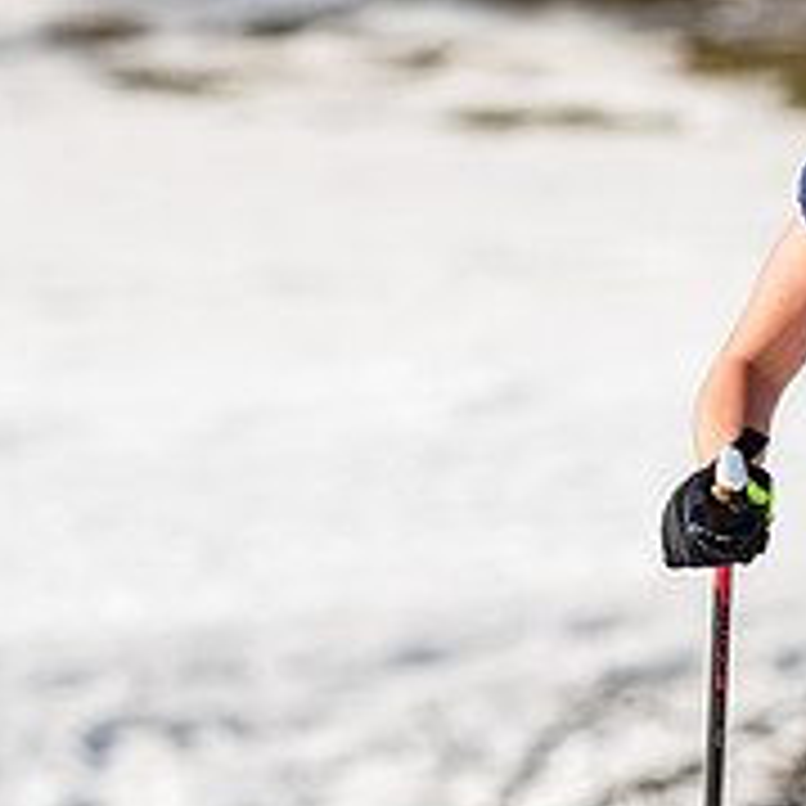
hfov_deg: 1.2
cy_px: 549
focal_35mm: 1478
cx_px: 791
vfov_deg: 1.2
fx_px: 38935
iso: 400
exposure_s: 1/2000
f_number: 7.1
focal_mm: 300
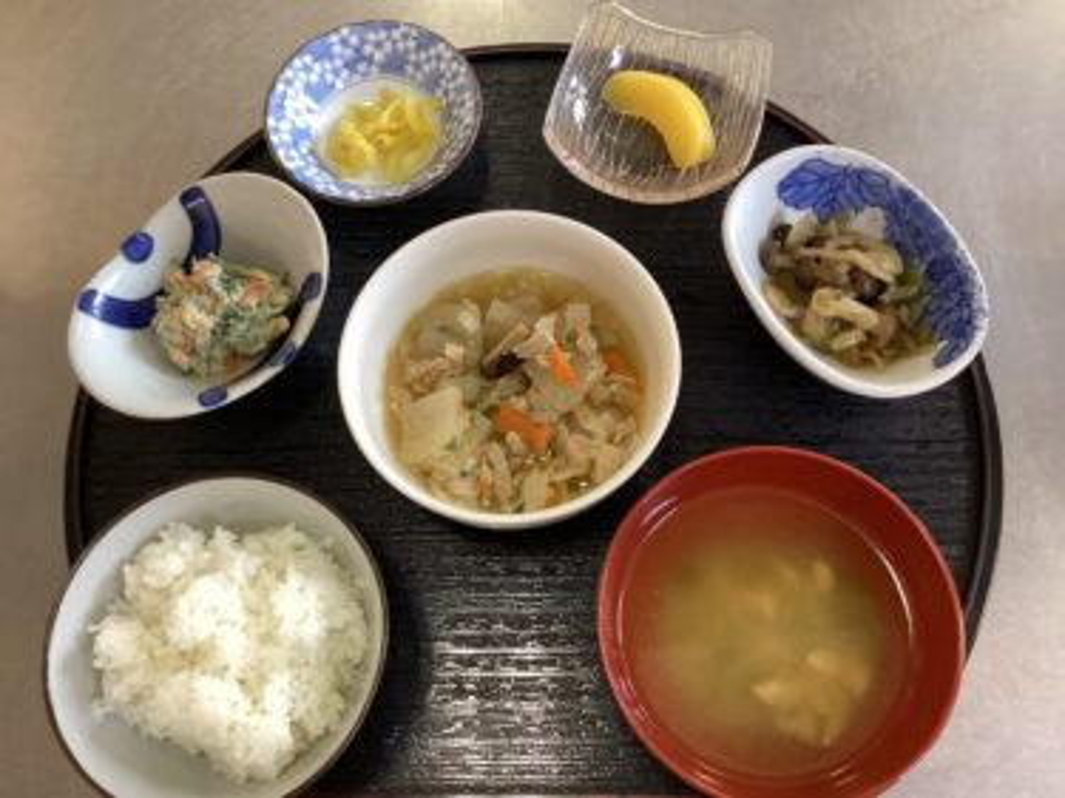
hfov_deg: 58.4
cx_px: 532
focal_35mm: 31
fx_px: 953
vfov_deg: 45.4
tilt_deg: -70.5
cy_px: 399
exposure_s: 1/40
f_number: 2.4
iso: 320
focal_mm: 3.3
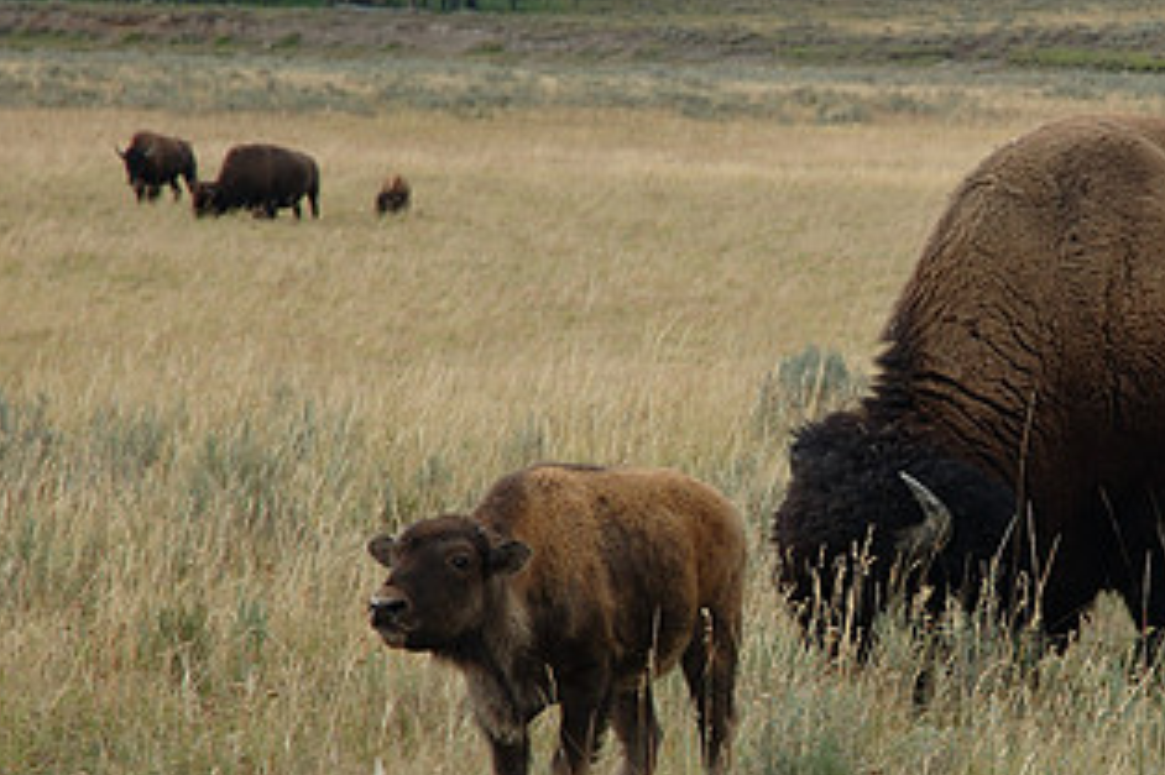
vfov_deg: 7.1
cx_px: 987
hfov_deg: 10.6
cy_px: 434
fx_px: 6274
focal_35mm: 194
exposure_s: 1/200
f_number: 7.1
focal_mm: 70
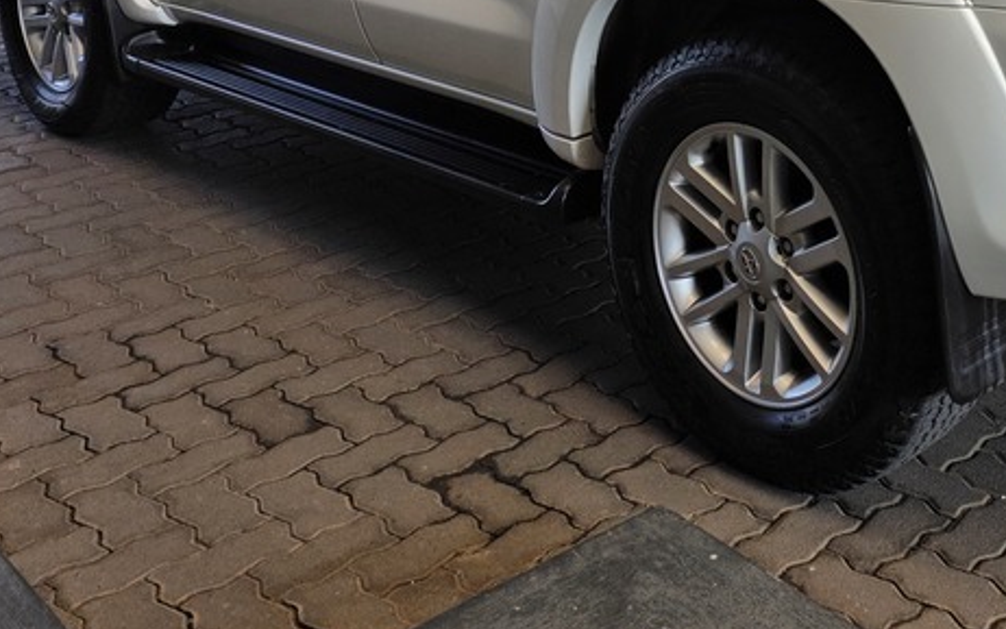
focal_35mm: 54
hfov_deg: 36.1
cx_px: 827
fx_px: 1481
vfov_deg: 21.6
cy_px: -189
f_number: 1.7
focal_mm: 6.25
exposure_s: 1/359
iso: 50
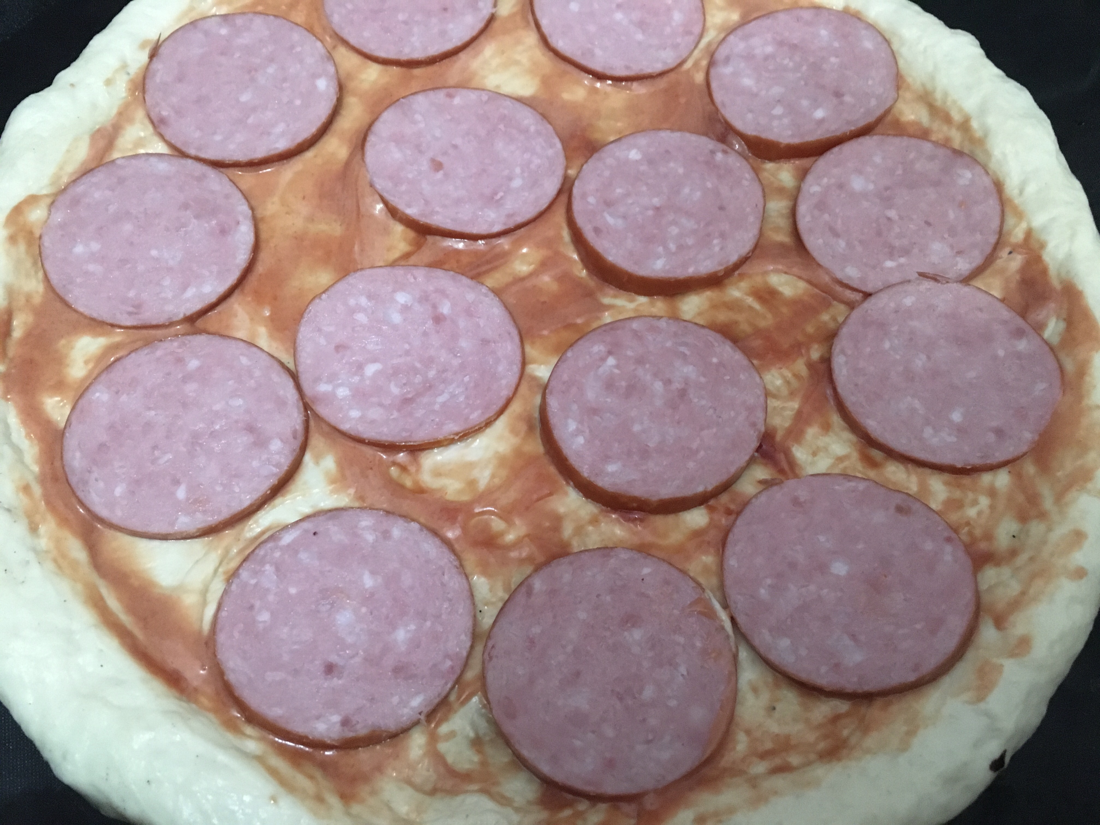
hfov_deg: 61.7
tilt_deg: -62.4
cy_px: 412
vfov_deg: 48.2
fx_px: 922
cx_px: 550
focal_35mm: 29
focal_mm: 4.15
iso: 250
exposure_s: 1/17
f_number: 2.2
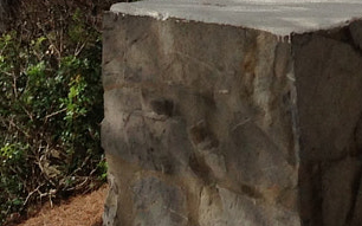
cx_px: 360
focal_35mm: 183
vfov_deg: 6.7
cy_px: -349
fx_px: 1805
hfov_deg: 11.3
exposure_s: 1/1808
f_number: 2.4
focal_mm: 4.12
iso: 50
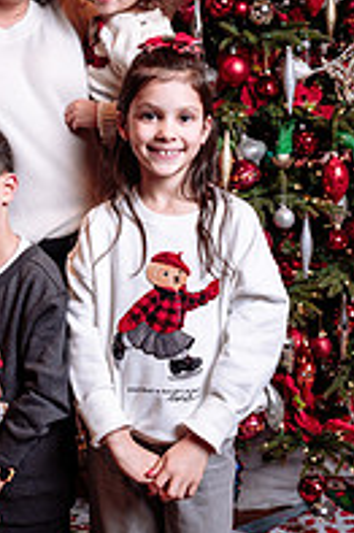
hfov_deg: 21.1
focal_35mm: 64
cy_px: 216
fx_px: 946
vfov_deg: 31.4
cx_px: 95
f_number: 4.5
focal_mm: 28
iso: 500
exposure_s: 1/200
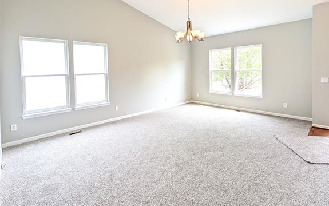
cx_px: 165
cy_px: 75
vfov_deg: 66.8
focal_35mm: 17
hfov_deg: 94.3
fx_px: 153
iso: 75
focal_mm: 2.02
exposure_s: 1/120
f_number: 1.7
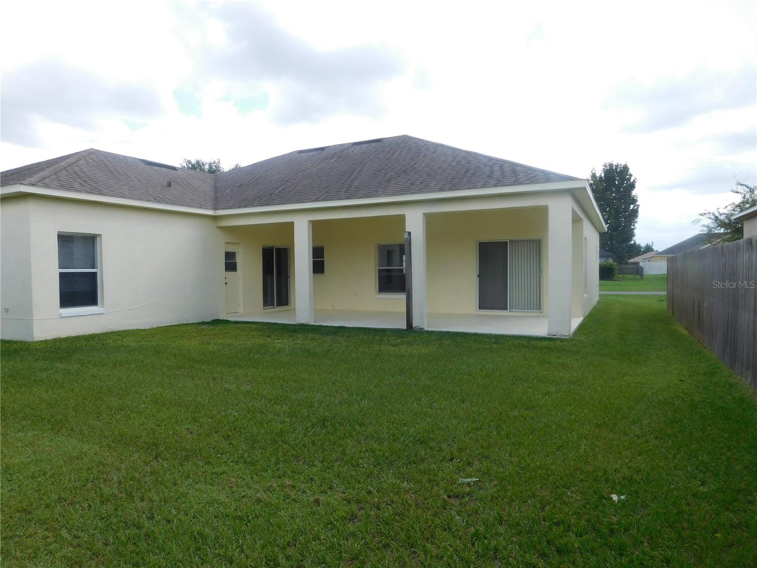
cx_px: 378
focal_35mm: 23
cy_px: 284
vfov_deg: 58.9
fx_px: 503
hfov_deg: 73.9
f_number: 3
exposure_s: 1/1000
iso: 125
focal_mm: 4
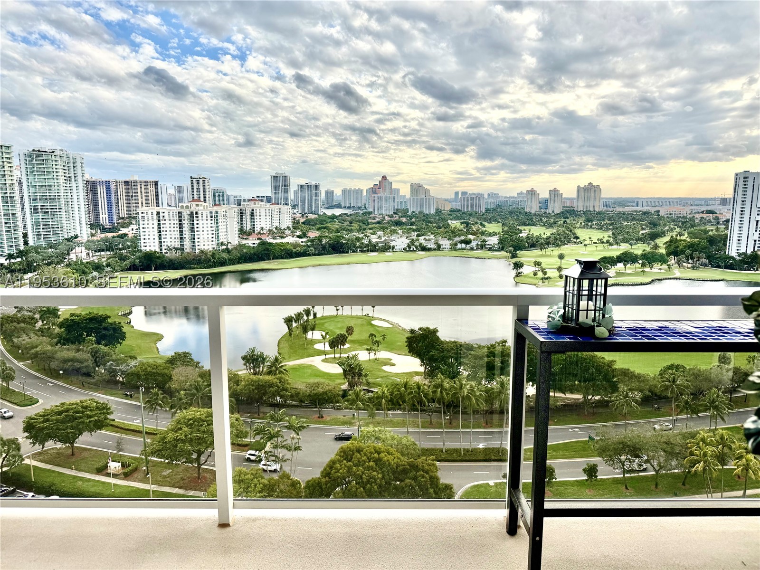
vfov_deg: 56.8
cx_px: 380
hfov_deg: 71.6
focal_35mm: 24
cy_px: 285
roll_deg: +0.3
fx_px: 527
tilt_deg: -9.8
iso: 80
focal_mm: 6.76
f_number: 1.78
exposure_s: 1/2611
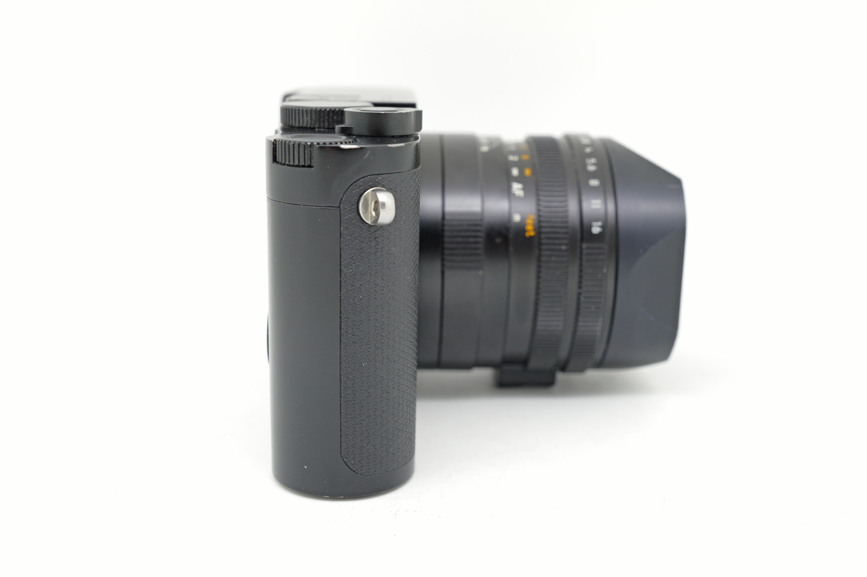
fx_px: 1035
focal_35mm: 43
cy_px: 288
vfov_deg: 31.2
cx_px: 434
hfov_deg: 45.4
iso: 800
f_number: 8
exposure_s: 1/60
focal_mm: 43
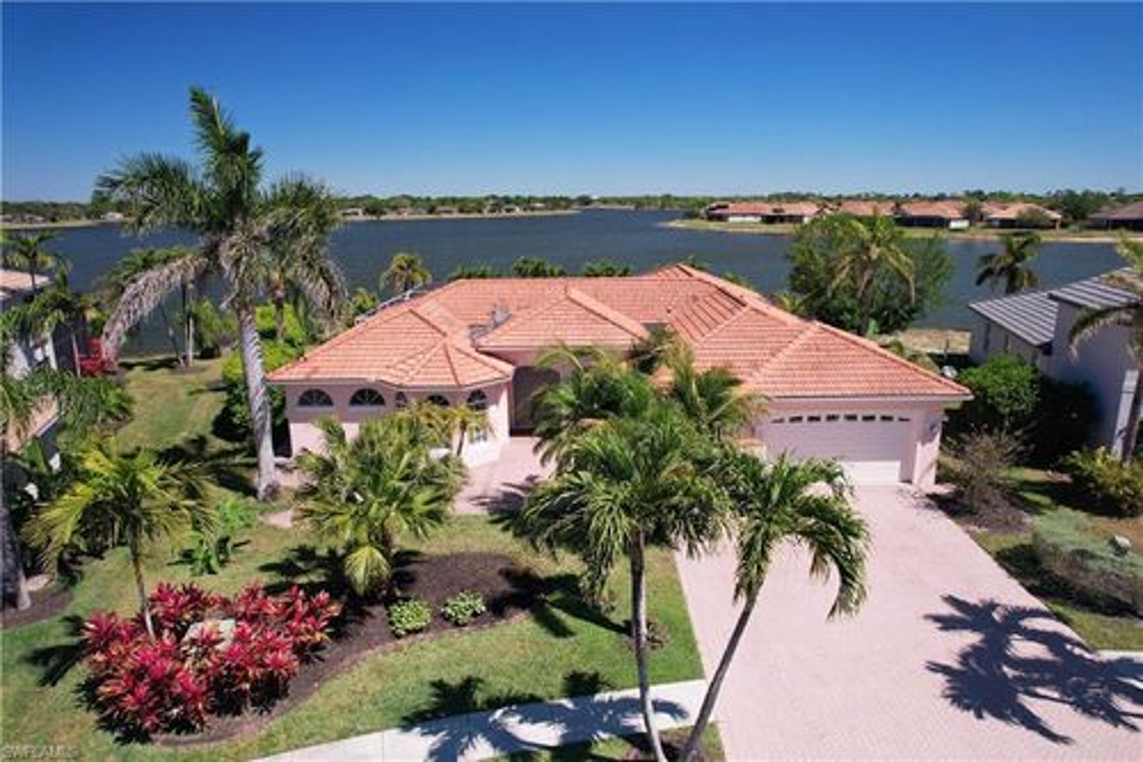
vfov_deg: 57.2
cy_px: 381
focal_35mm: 22
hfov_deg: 78.6
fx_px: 698
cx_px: 572
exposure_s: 1/1000
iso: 150
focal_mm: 8.38
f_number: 2.8
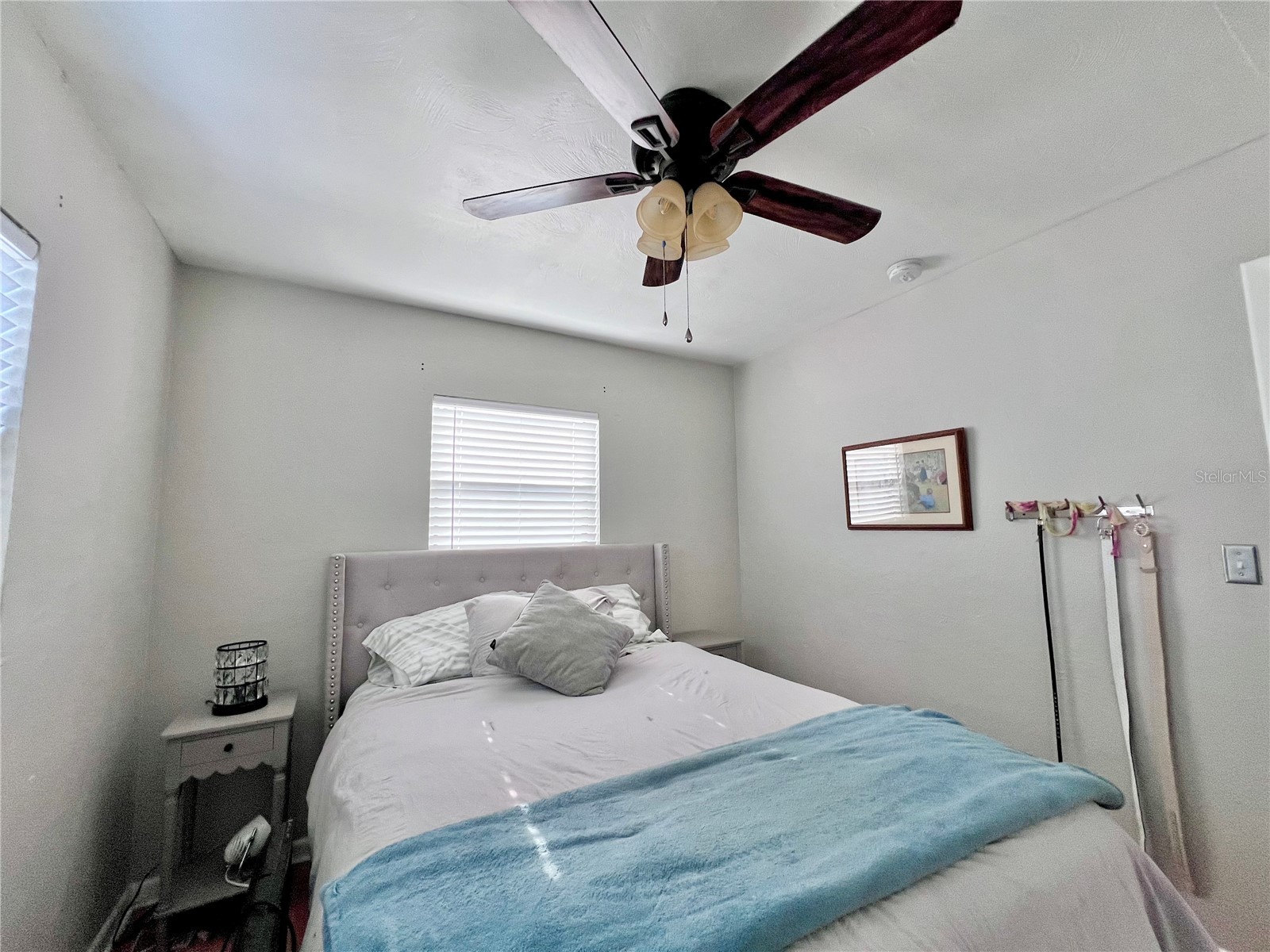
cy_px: 476
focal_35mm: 13
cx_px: 635
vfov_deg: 89.9
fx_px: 477
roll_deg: +0.3
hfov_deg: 106.2
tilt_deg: +6.8
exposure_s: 1/99
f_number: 1.8
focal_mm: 1.57
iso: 100
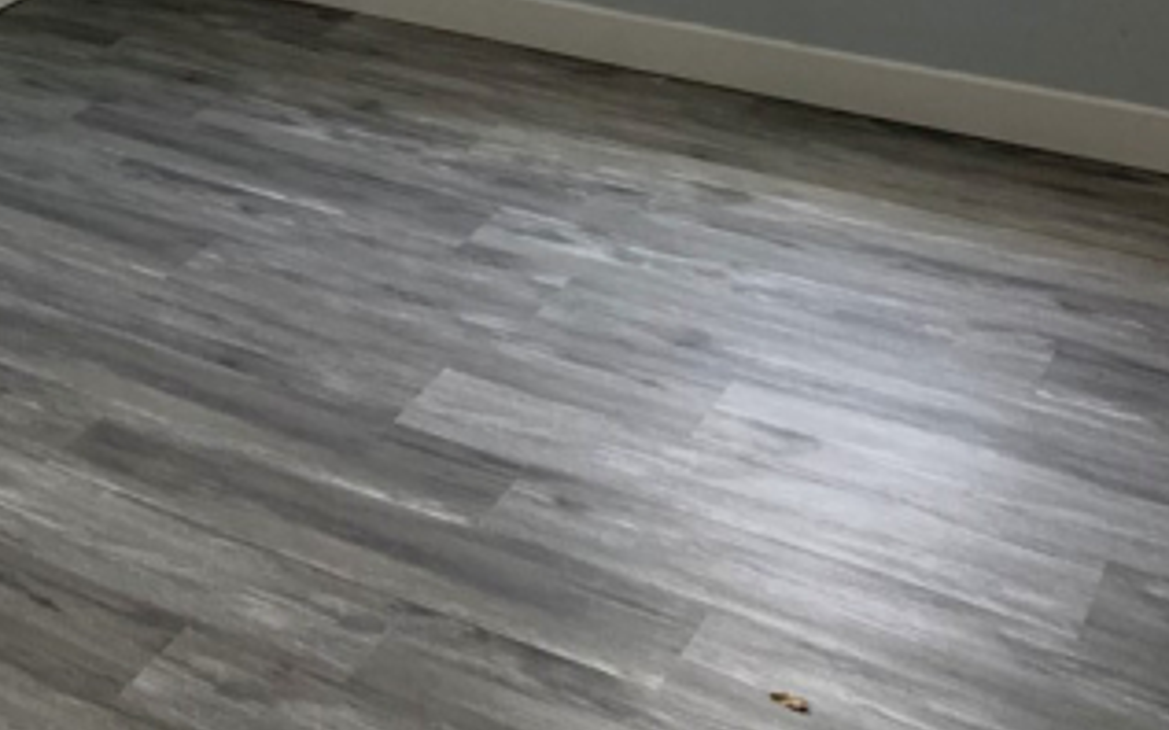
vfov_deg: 19.8
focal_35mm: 58
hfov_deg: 34.6
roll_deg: +3.4
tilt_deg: -8.4
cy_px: -319
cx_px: 347
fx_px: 1847
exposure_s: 1/60
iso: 125
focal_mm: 4.25
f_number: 1.8
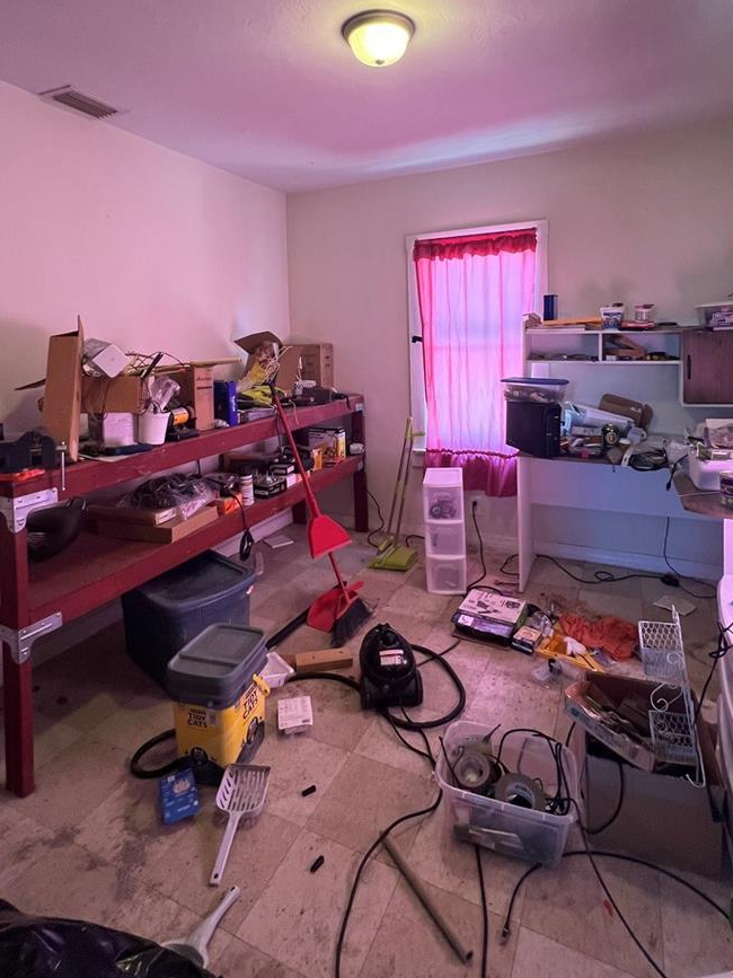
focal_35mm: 18
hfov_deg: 71.6
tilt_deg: -3.5
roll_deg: +1.4
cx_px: 371
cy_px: 373
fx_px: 508
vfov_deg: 86.2
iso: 200
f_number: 1.8
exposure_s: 1/60
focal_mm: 1.57
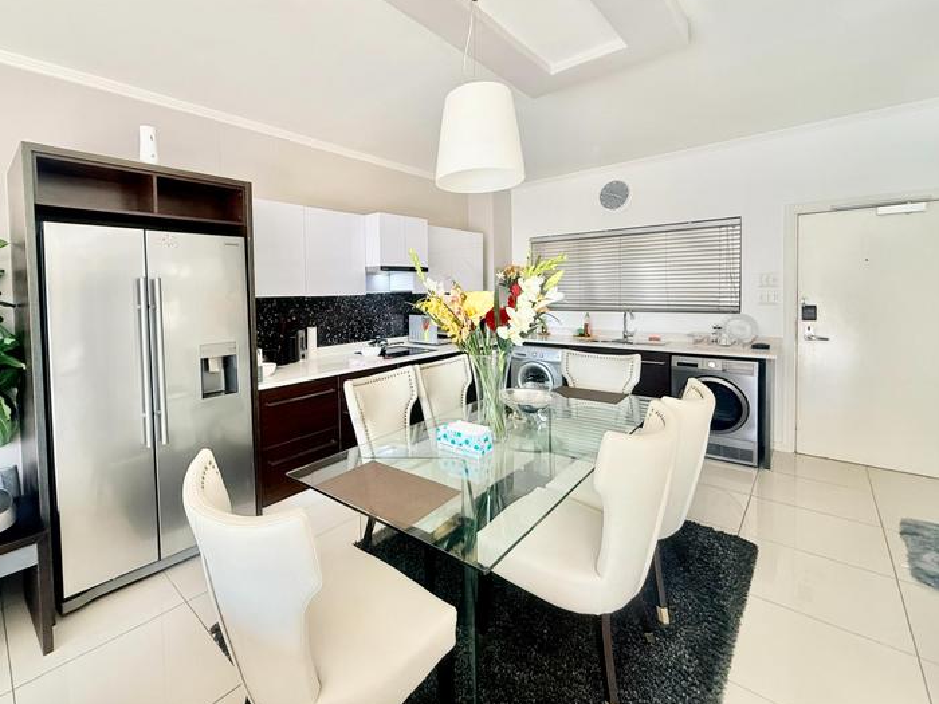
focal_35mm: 16
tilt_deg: -2.5
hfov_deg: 94.0
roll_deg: +1.6
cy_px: 307
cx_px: 408
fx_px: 434
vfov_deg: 77.7
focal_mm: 2.22
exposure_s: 1/100
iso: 125
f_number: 2.2
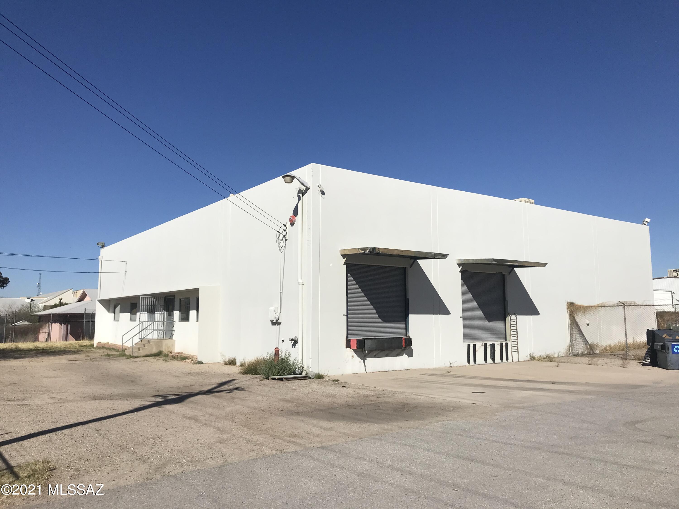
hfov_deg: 63.4
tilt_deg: +8.2
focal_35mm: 28
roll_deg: -0.1
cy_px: 254
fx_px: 549
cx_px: 340
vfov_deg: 49.7
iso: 20
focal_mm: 3.99
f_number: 1.8
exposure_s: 1/7407
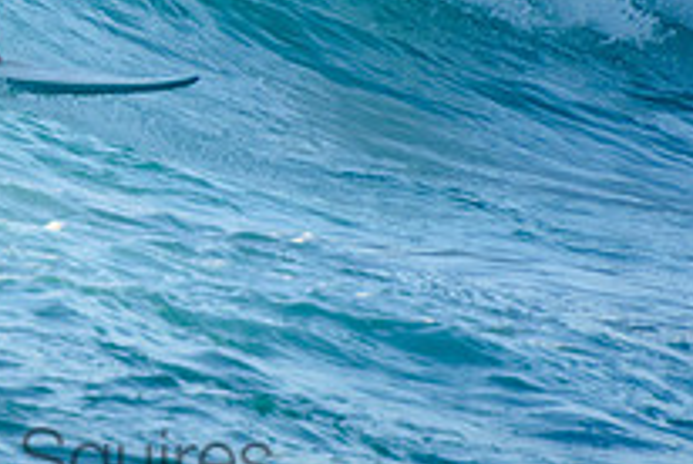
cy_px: -99
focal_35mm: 1717
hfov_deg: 1.2
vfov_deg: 0.8
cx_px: 13
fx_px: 33099
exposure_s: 1/2000
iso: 720
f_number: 5.6
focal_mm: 400
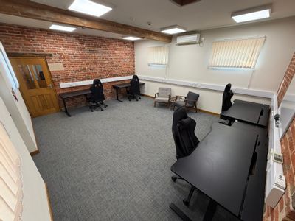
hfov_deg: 102.1
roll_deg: +0.4
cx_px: 148
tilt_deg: -22.7
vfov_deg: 85.7
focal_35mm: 14
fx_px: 119
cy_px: 110
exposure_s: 1/100
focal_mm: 2.22
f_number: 2.2
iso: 200
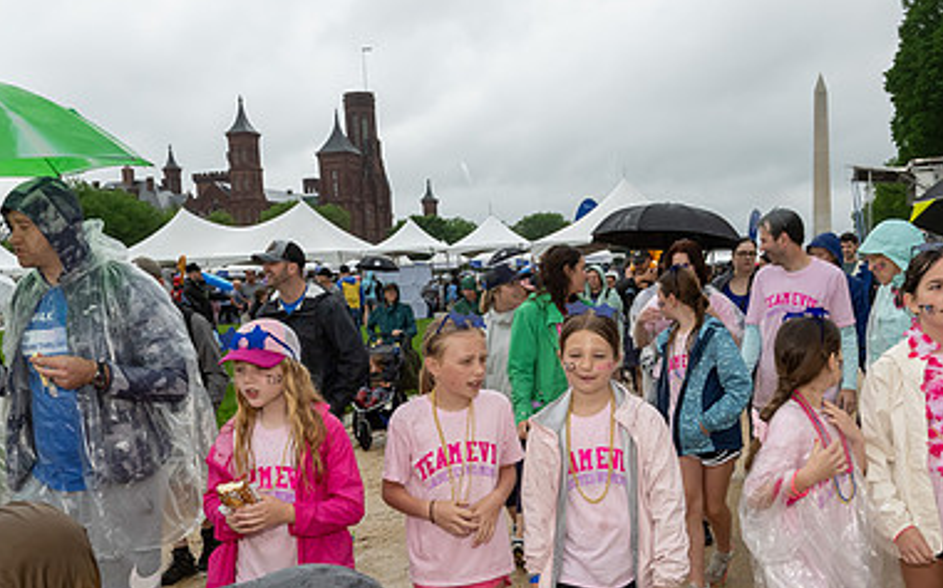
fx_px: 1104
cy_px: 428
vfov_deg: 29.4
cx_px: 553
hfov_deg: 46.0
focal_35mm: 43
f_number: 10
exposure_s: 1/250
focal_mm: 18
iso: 640
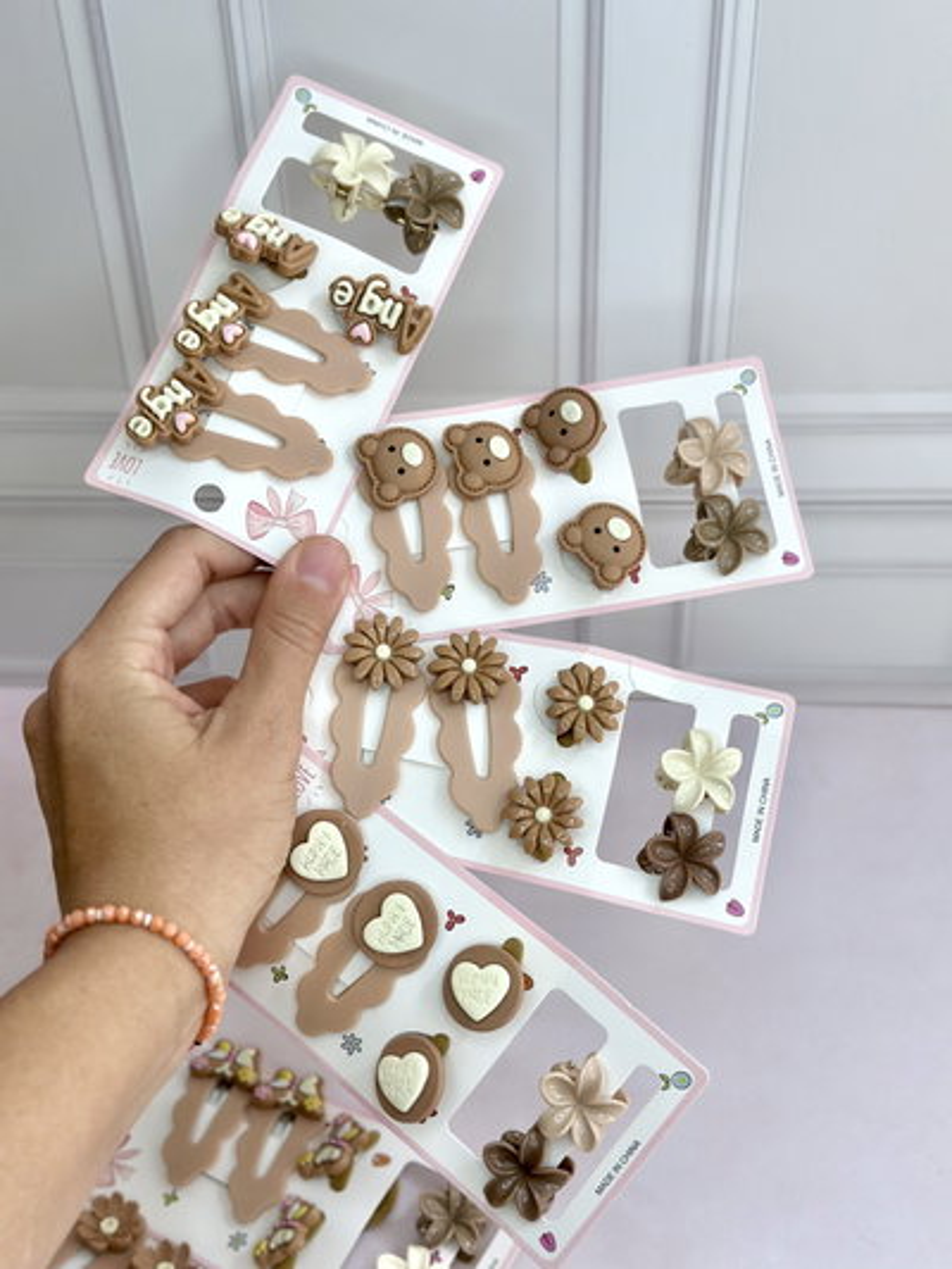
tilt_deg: -43.4
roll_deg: +0.0
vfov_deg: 39.6
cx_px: 476
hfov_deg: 30.3
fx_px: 1759
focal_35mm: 48
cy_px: 634
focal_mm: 6.86
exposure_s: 1/456
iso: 100
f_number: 1.78
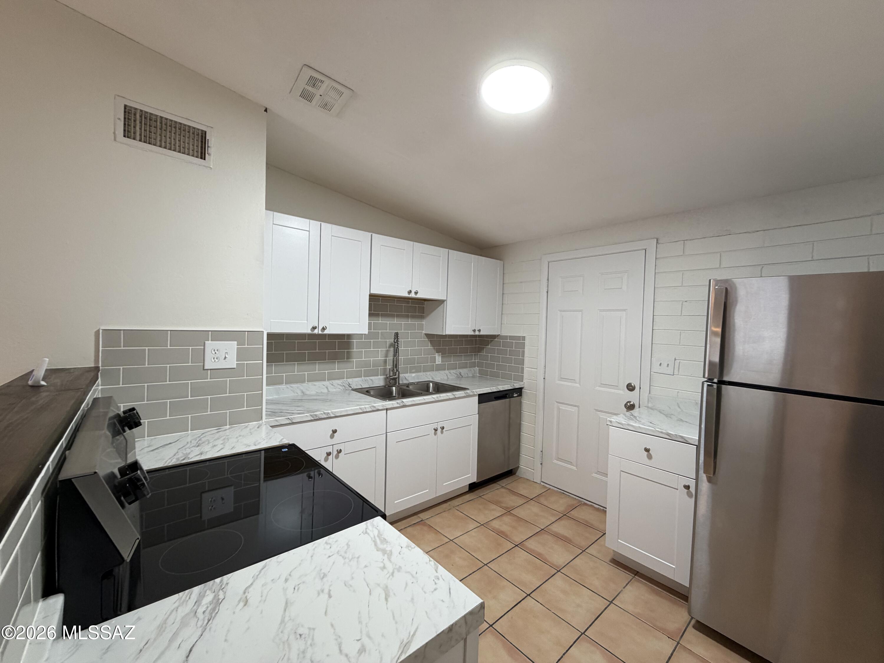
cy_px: 332
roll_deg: -0.8
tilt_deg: -1.8
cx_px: 442
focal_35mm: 14
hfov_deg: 102.1
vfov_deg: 85.7
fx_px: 358
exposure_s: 1/60
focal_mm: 2.22
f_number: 2.2
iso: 160
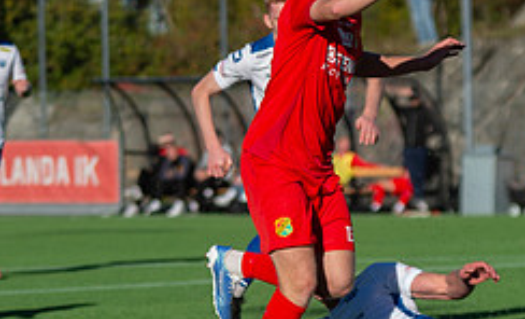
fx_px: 4796
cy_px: 362
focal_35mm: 338
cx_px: 313
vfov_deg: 3.8
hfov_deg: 6.3
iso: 110
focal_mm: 100
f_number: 3.2
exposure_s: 1/1600
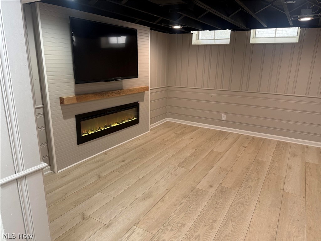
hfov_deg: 71.6
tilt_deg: -15.4
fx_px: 223
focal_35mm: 24
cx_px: 160
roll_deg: -1.4
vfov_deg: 56.8
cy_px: 120
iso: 125
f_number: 1.78
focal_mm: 6.76
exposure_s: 1/60
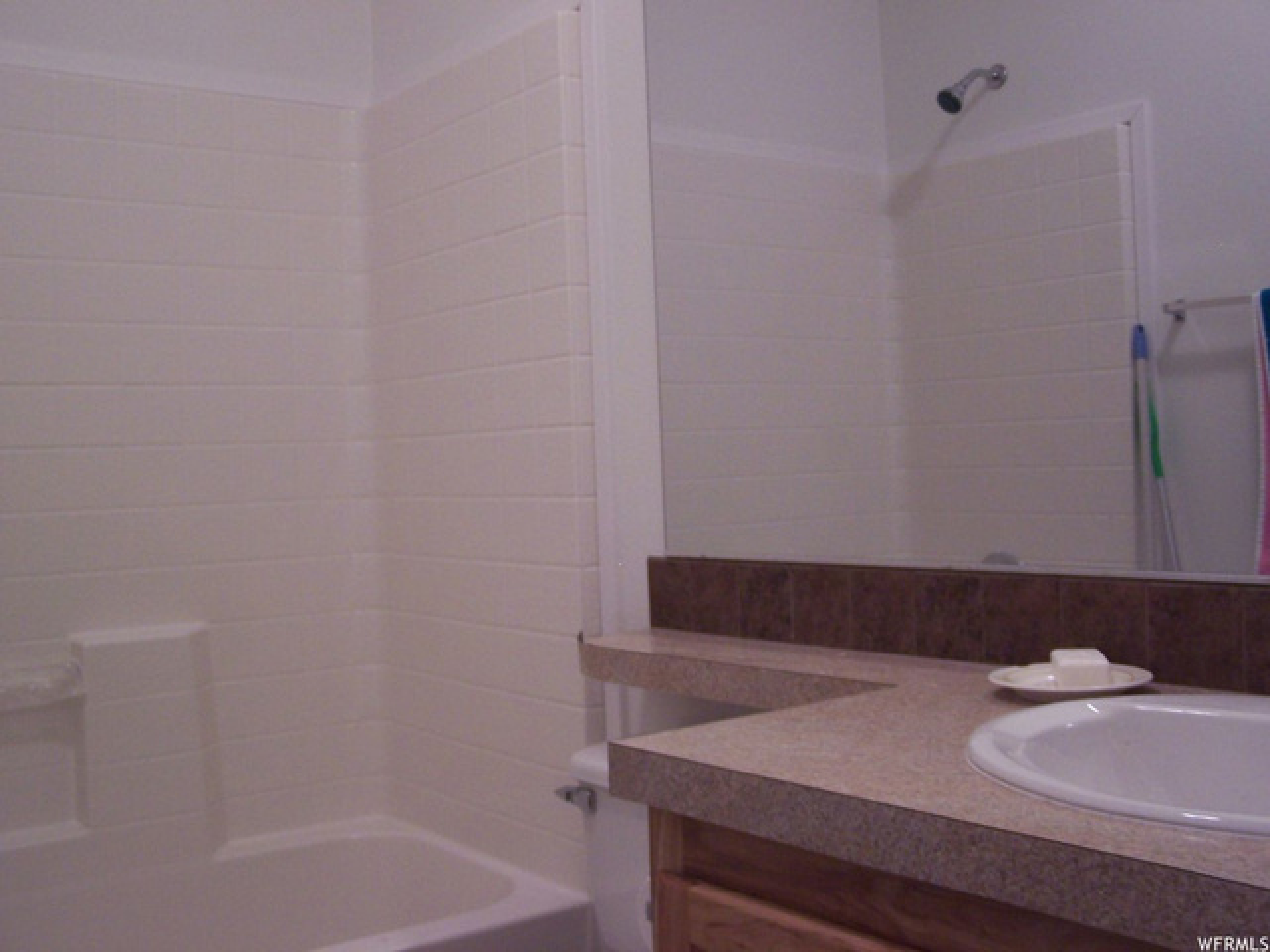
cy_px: 476
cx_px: 635
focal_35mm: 38
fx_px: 1394
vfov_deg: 37.7
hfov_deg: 49.0
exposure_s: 1/15
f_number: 2.8
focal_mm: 6.3
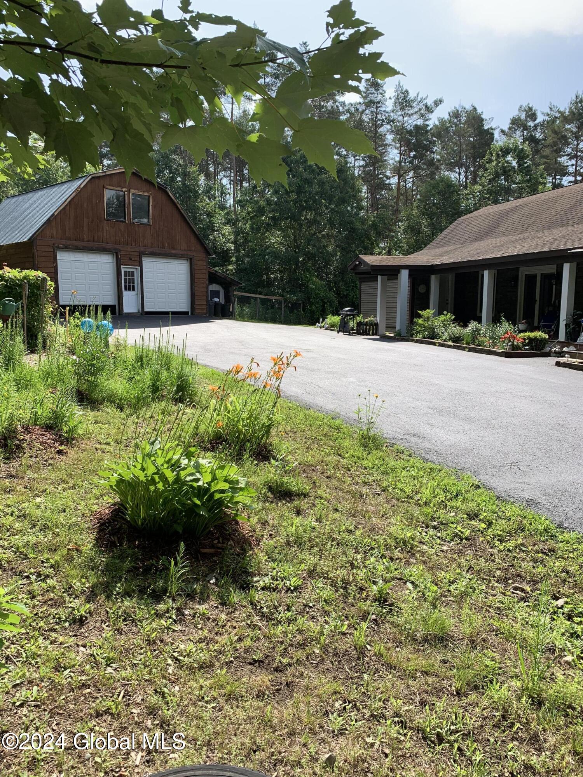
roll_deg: +0.1
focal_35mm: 26
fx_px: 584
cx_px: 292
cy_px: 388
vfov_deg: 67.3
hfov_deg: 53.1
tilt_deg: -5.7
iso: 25
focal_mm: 4.25
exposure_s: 1/1282
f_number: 1.8
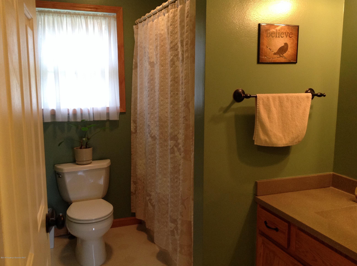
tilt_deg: -8.9
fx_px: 360
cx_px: 178
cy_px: 133
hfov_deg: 52.7
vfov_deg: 40.6
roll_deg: -0.1
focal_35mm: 35
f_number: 2.4
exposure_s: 1/15
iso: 160
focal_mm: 4.28
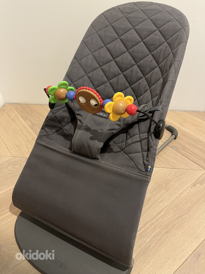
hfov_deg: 53.1
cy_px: 137
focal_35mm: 26
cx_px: 102
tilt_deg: -40.3
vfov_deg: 67.3
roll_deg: +3.2
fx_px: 205
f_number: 1.6
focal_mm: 5.1
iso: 500
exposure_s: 1/50
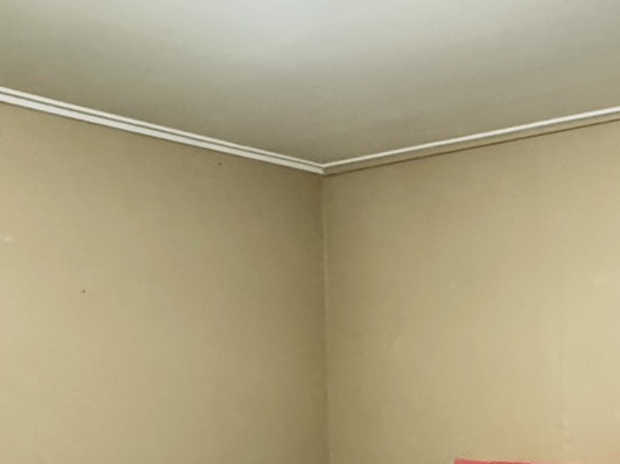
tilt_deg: -1.8
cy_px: 387
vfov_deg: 30.5
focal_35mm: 46
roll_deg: +0.7
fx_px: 823
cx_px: 442
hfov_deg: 40.4
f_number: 2.2
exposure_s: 1/50
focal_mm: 2.22
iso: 500
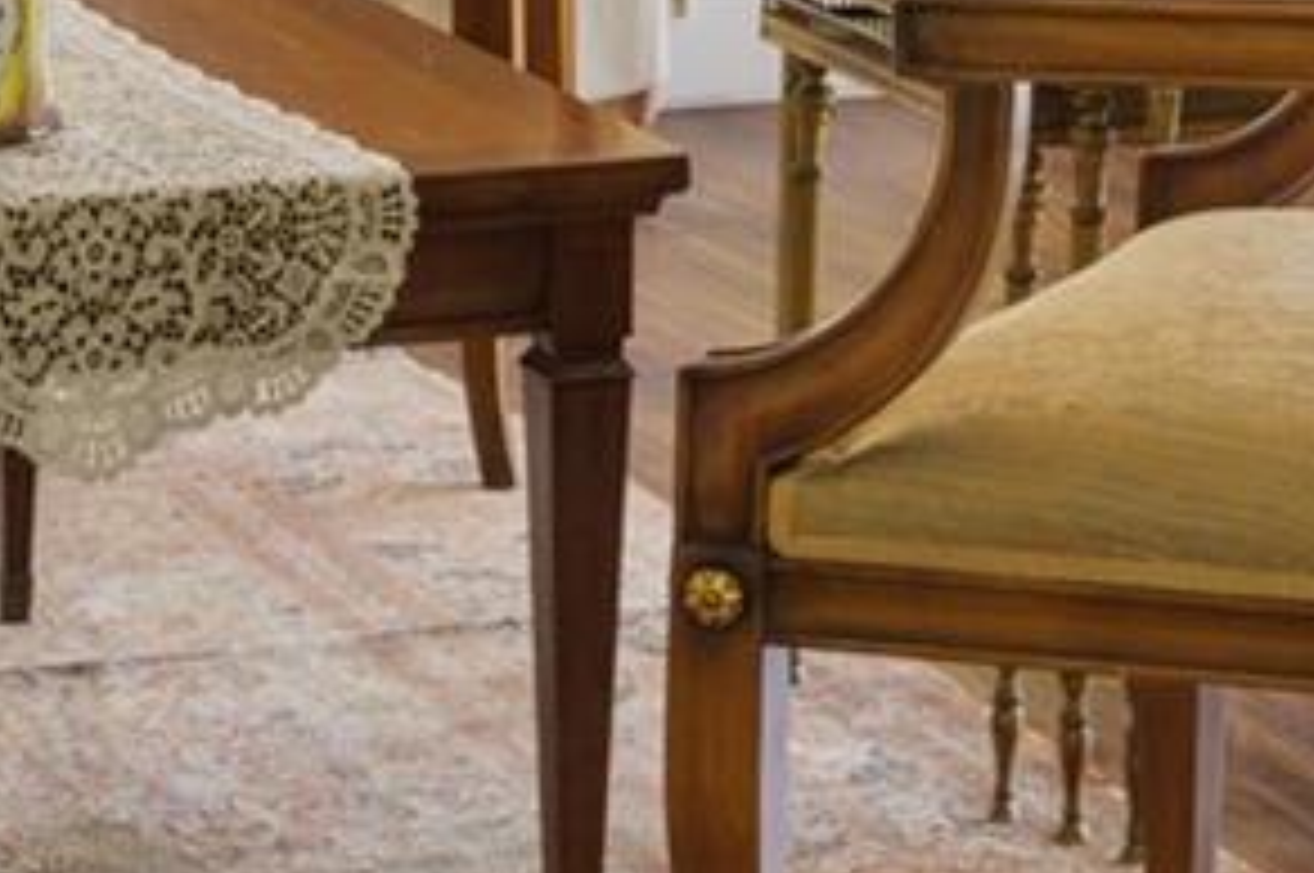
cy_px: -1082
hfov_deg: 10.7
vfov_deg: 6.8
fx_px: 7000
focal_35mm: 192
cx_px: 886
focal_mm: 35
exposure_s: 1/8
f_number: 7.1
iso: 100
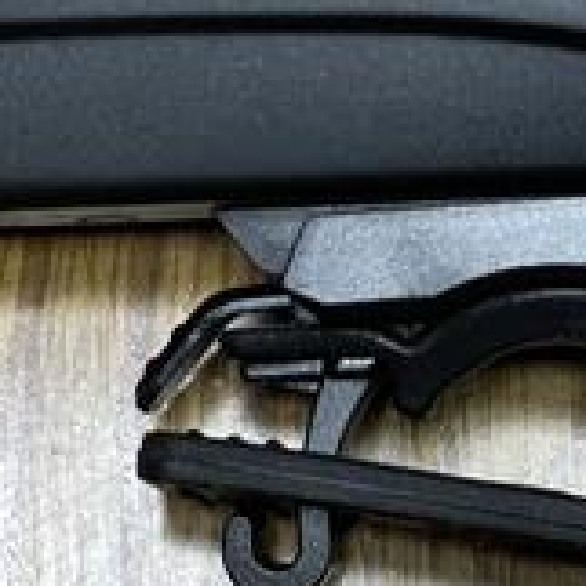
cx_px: 437
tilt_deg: -73.9
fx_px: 3505
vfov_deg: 9.5
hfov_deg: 9.5
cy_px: 18
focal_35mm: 183
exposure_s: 1/60
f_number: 2
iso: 500
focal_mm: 6
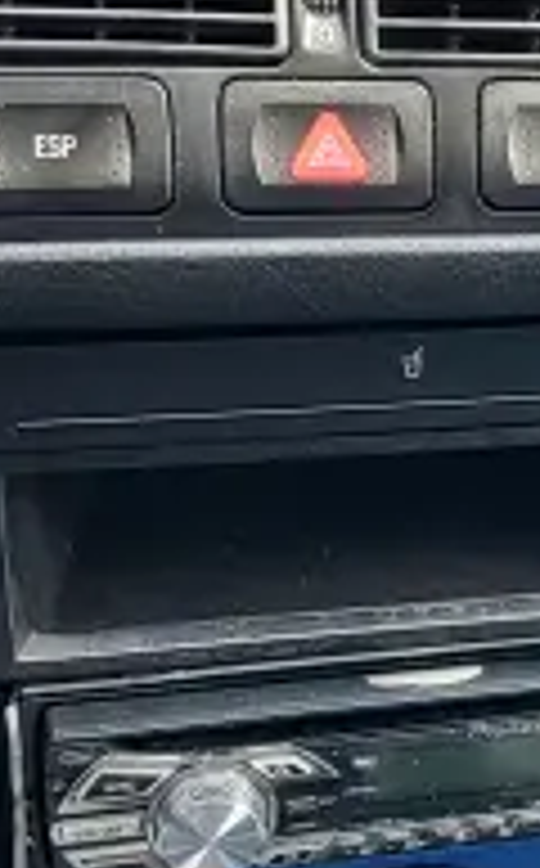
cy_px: 351
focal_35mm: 81
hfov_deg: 14.5
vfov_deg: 25.5
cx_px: 909
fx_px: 1914
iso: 100
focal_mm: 5.56
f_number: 1.8
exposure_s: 1/268
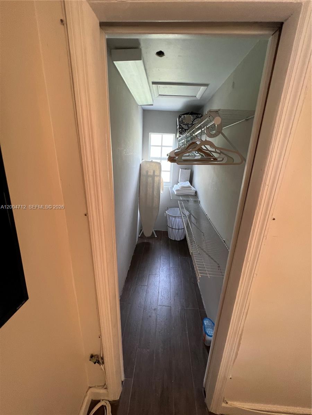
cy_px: 208
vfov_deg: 106.2
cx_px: 156
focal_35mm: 13
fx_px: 156
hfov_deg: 89.9
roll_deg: -2.0
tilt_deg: -19.3
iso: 200
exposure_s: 1/60
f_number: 1.8
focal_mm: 1.57
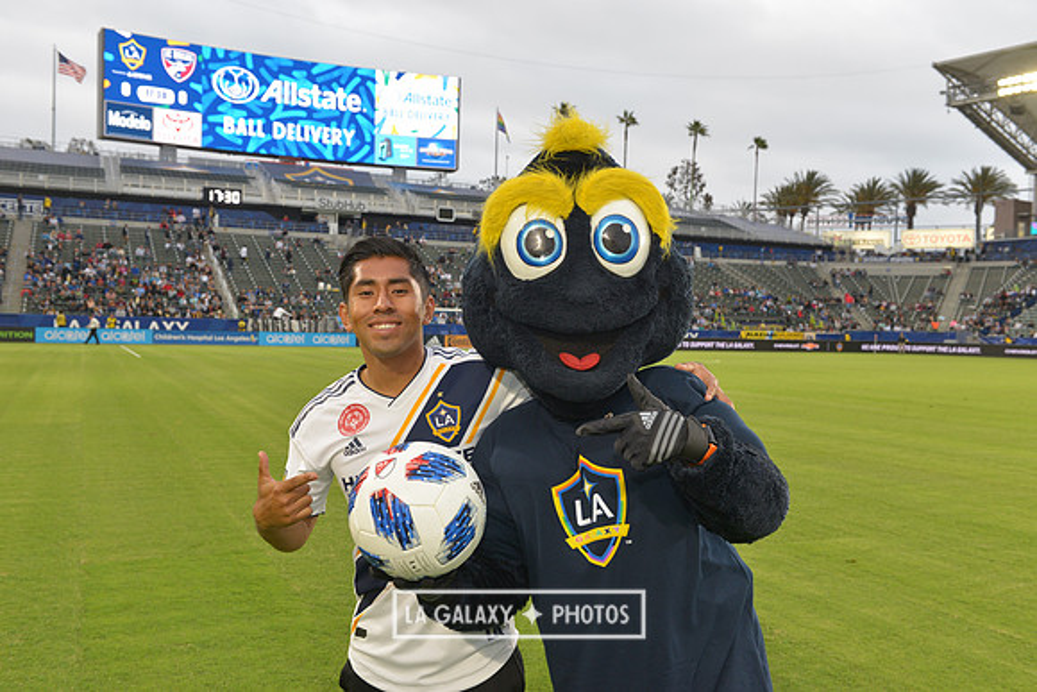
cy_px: 346
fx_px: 980
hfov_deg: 55.8
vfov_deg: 38.9
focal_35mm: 34
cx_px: 518
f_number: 7.1
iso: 800
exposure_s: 1/125
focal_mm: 34
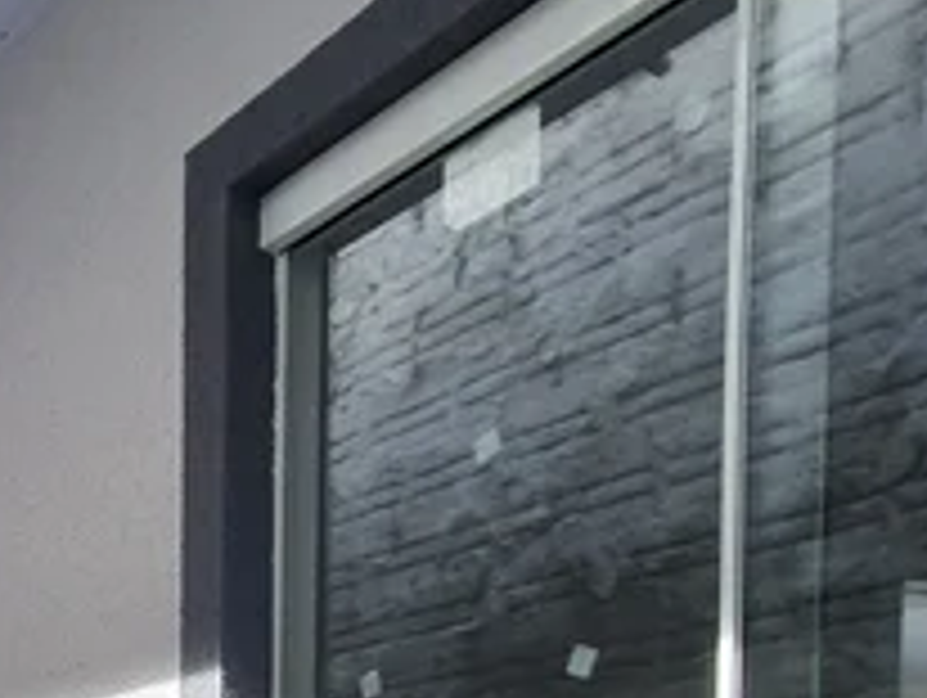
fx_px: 1394
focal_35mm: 52
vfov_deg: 22.5
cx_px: -333
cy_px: 1074
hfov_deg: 28.7
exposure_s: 1/176
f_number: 2.2
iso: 50
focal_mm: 1.74
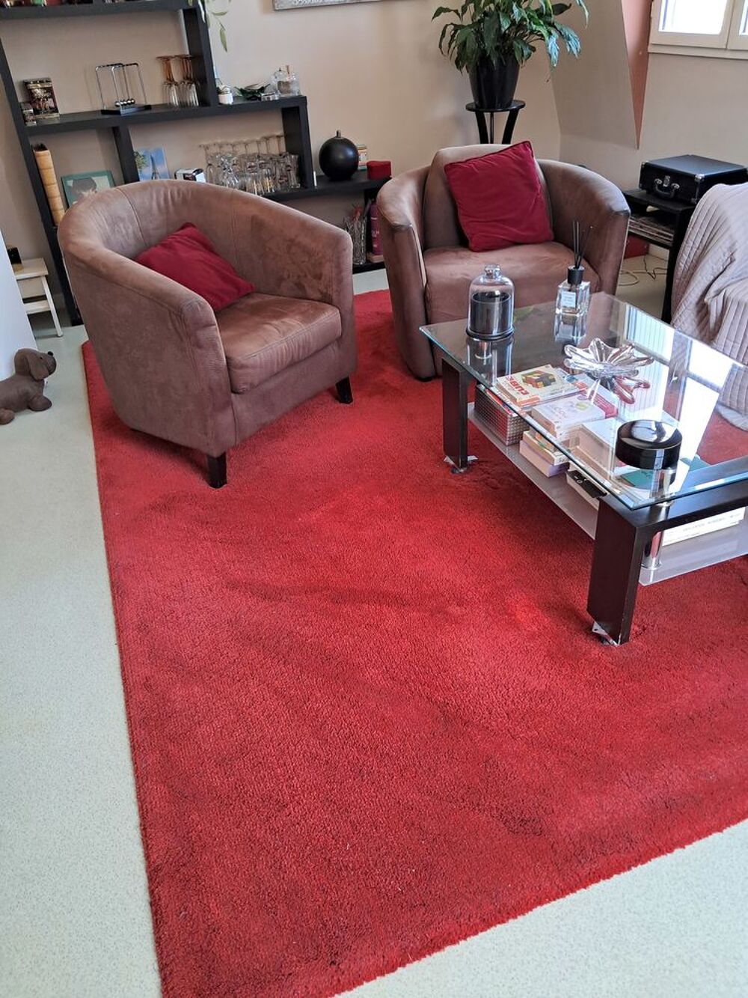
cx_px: 374
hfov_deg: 51.4
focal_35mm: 27
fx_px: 778
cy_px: 499
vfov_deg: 65.3
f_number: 1.8
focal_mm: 4
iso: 320
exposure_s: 1/60
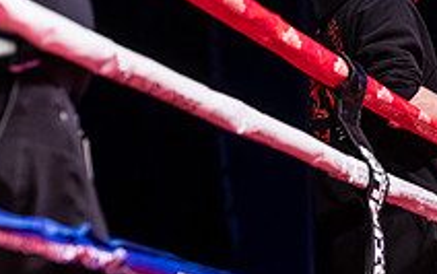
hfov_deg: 10.5
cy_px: 248
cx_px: 565
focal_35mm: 195
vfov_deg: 6.7
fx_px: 2325
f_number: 2.8
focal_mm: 70
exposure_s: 1/800
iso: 3200
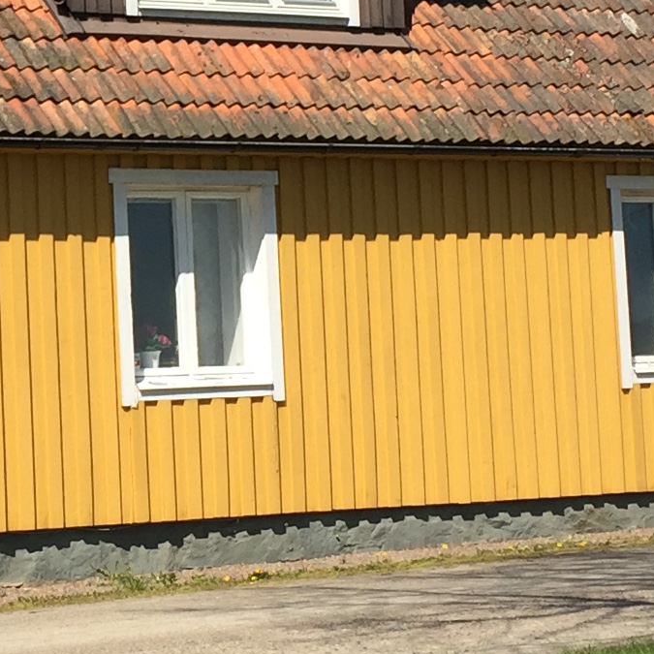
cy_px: 147
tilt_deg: +5.3
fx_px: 2650
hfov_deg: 13.8
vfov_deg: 14.0
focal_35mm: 124
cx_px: -16
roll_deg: +1.8
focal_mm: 4.15
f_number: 2.2
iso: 32
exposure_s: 1/1980
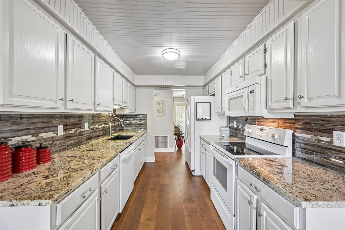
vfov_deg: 81.2
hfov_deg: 104.3
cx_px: 172
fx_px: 134
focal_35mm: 14
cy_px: 115
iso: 400
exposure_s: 1/13
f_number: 8
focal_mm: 14
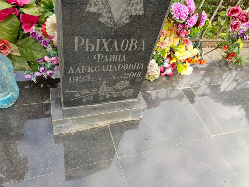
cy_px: 94
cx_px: 124
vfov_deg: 54.9
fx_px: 180
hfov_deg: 69.4
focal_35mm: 25
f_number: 1.69
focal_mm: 4.76
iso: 112
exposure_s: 1/167
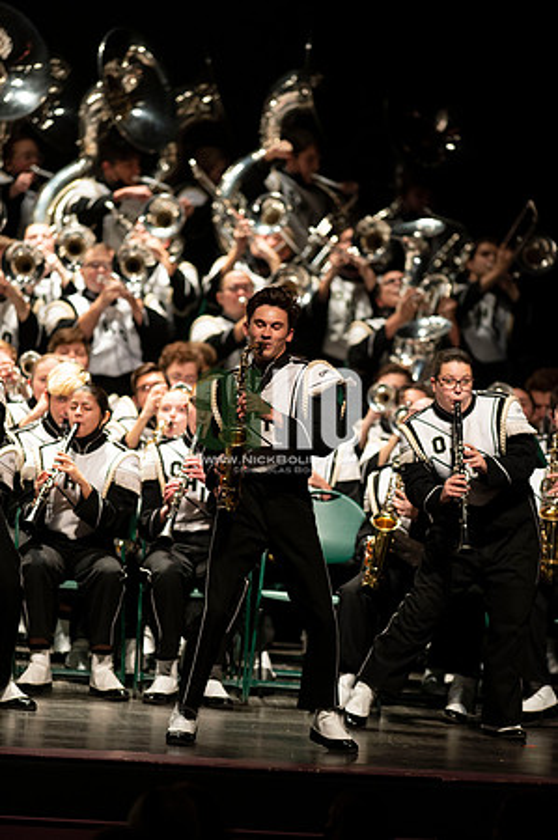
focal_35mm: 300
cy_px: 420
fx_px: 6991
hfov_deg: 4.6
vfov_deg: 6.9
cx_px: 279
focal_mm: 300
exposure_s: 1/500
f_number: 2.8
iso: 3200
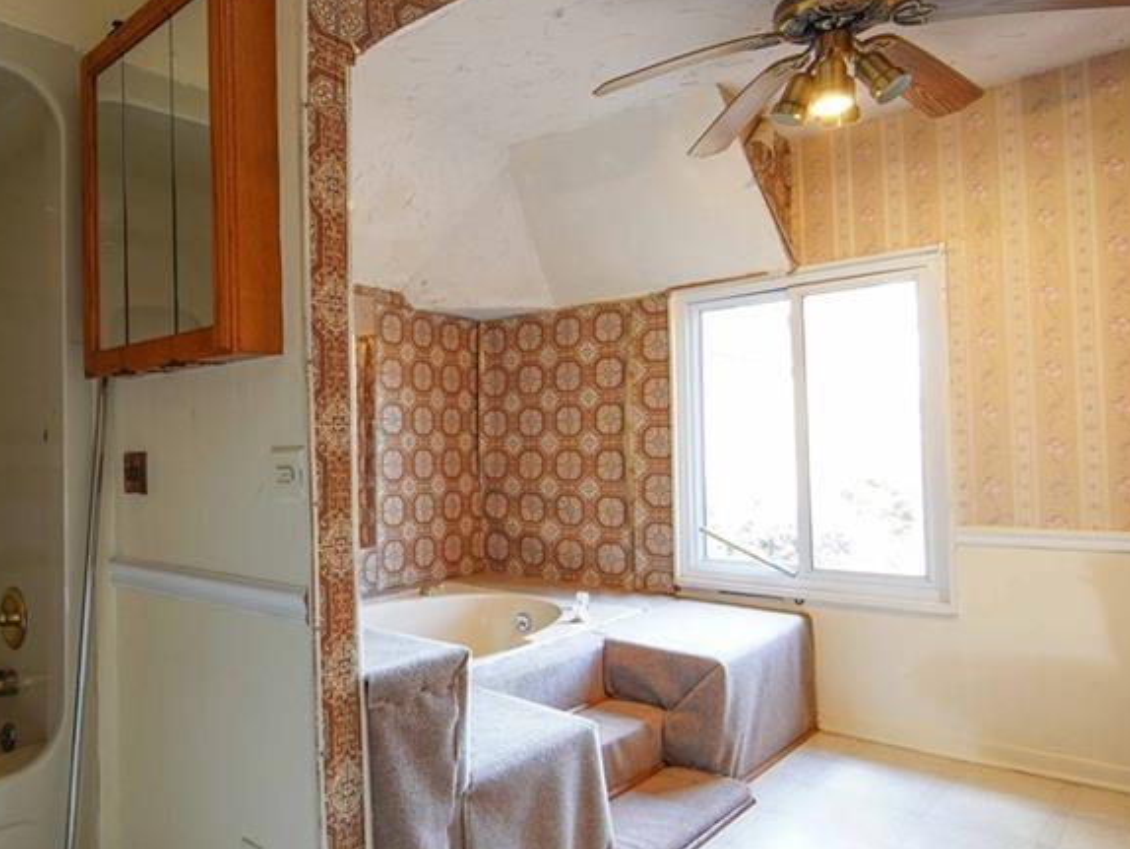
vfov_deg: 56.9
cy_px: 424
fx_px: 784
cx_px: 352
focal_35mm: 24
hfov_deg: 69.0
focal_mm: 14
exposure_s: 1/1.25
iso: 200
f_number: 7.1
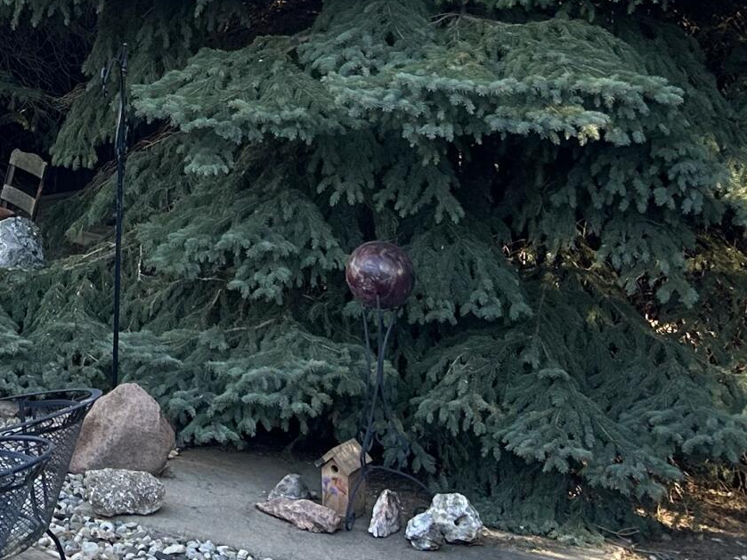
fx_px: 2007
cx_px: -275
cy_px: -233
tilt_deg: +4.1
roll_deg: -0.8
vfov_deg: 14.9
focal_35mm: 93
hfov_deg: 19.2
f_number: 1.5
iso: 50
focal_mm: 5.7
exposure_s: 1/473
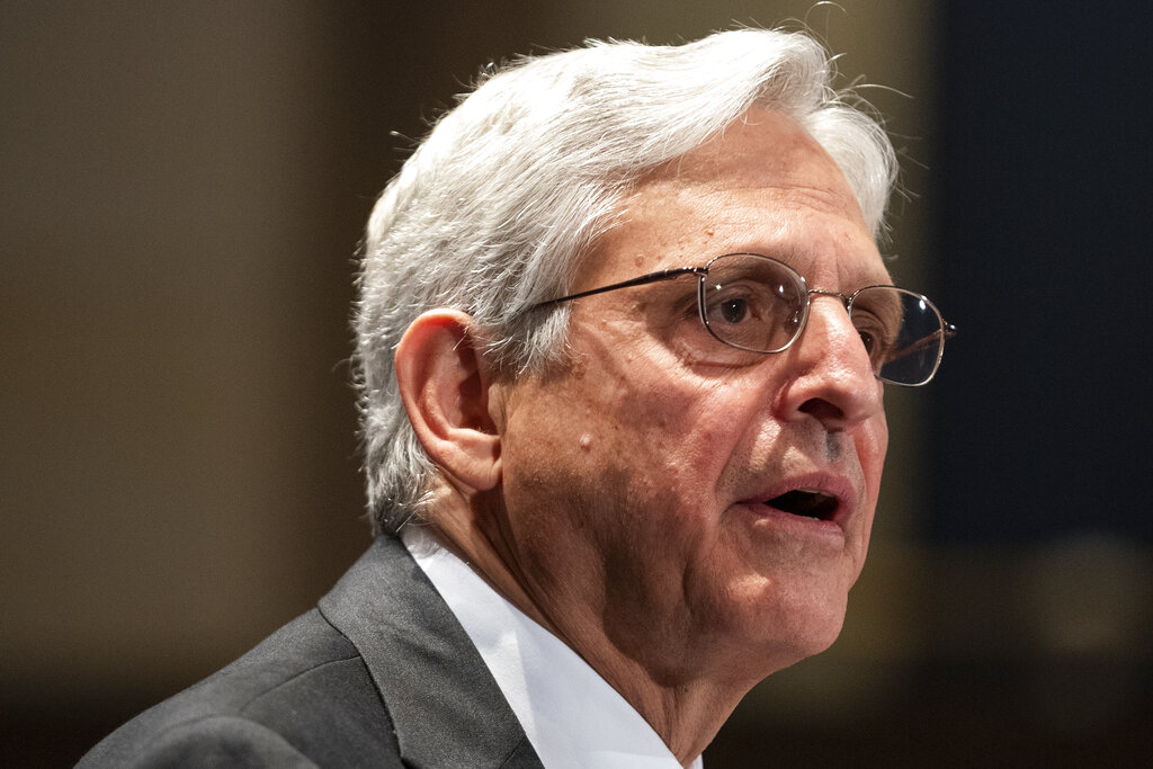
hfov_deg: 6.9
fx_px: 9513
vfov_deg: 4.6
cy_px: 384
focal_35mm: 297
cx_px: 576
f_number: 3.2
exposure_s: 1/250
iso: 3200
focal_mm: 198
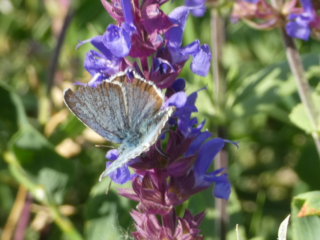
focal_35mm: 154
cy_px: 120
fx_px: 1424
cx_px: 160
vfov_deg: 9.6
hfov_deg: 12.8
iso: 100
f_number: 5.4
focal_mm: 27.5
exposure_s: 1/80
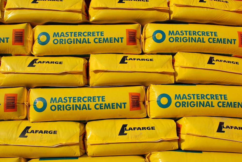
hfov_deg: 53.1
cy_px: 81
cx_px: 121
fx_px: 242
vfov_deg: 37.0
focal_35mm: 36
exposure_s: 1/250
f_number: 8
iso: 100
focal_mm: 24
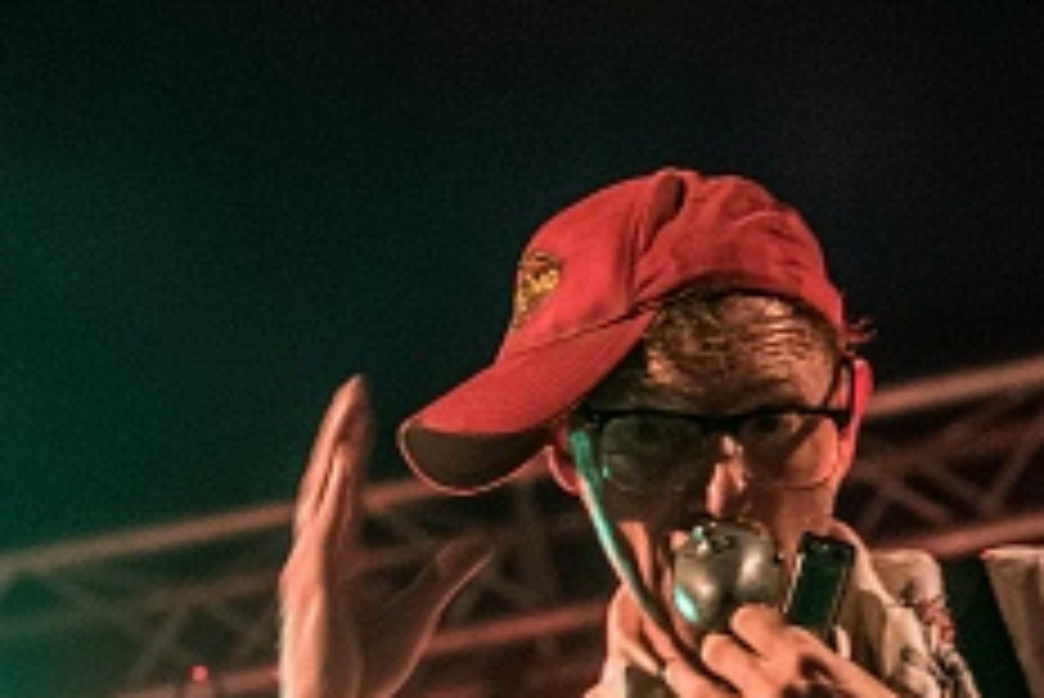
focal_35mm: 149
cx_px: 891
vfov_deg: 9.2
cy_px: 705
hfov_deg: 13.7
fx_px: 4324
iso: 2000
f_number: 2.8
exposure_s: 1/80
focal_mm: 48
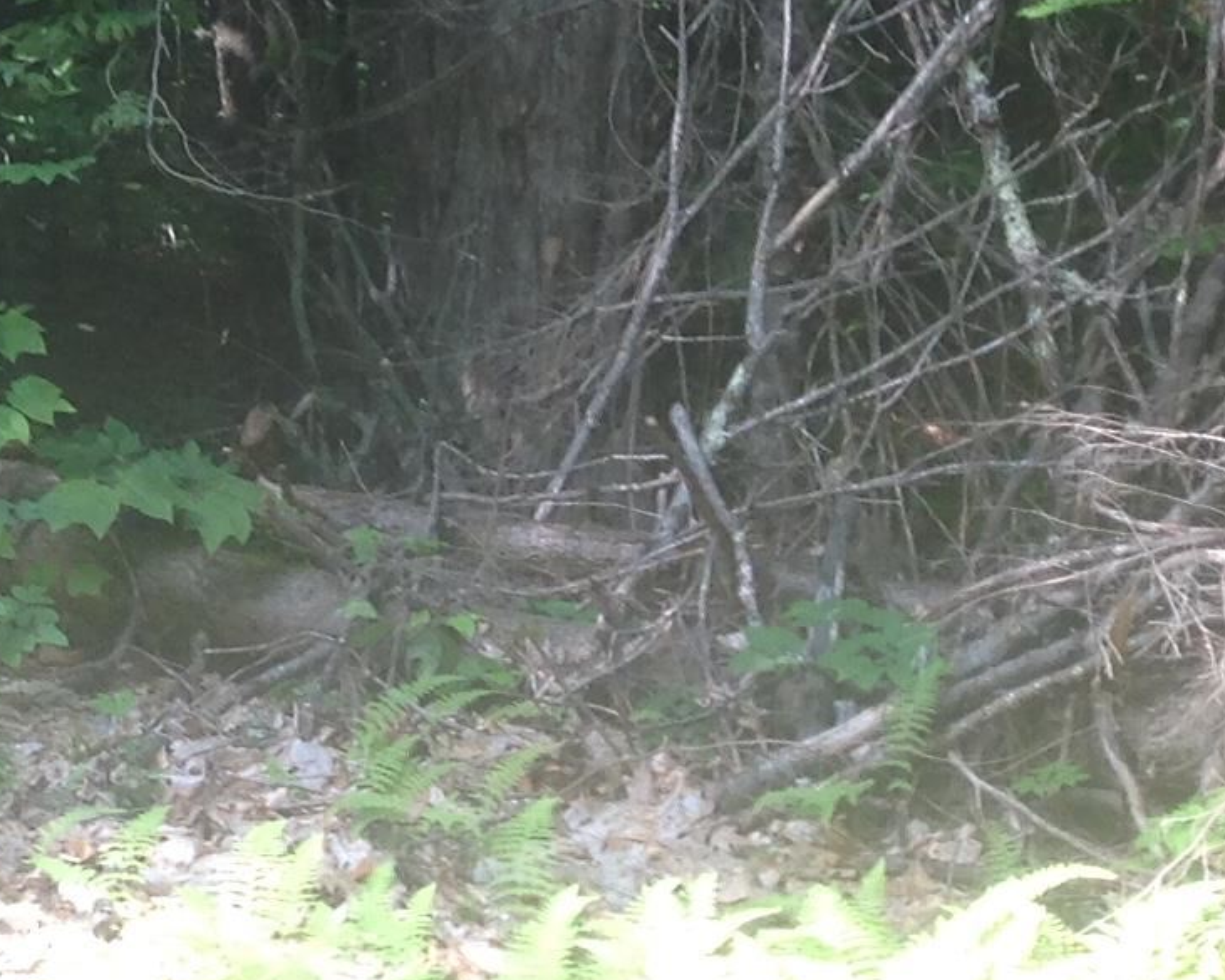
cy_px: -137
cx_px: -749
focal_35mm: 121
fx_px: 4387
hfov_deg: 14.5
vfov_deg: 12.5
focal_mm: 4.28
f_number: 2.4
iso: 50
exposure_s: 1/147
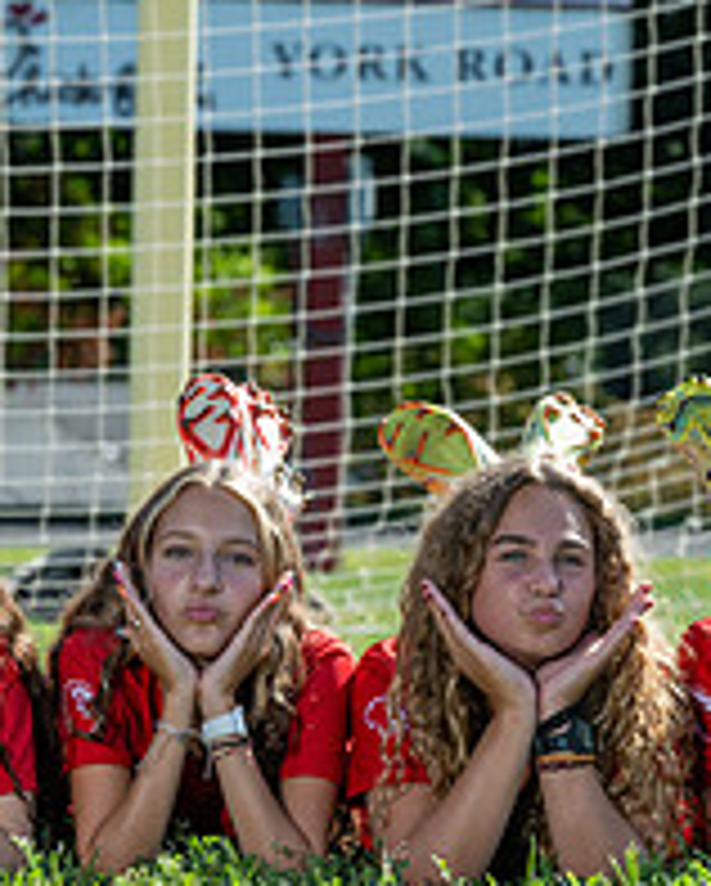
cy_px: 741
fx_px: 8693
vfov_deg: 5.8
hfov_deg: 4.7
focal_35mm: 331
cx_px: -63
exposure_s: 1/400
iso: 200
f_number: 5.6
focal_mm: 101
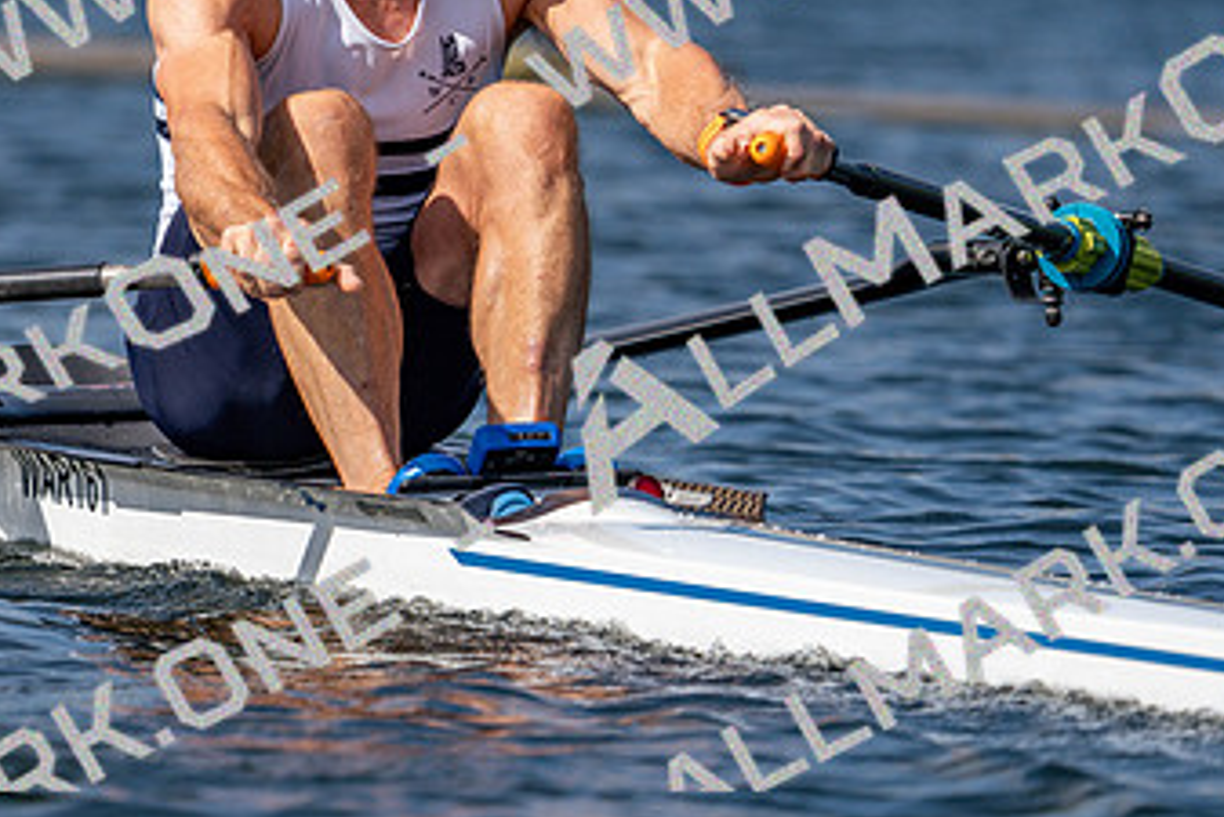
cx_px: 262
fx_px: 23435
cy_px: 169
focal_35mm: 689
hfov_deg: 3.0
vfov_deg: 2.0
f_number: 6.3
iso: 160
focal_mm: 400
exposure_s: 1/1600
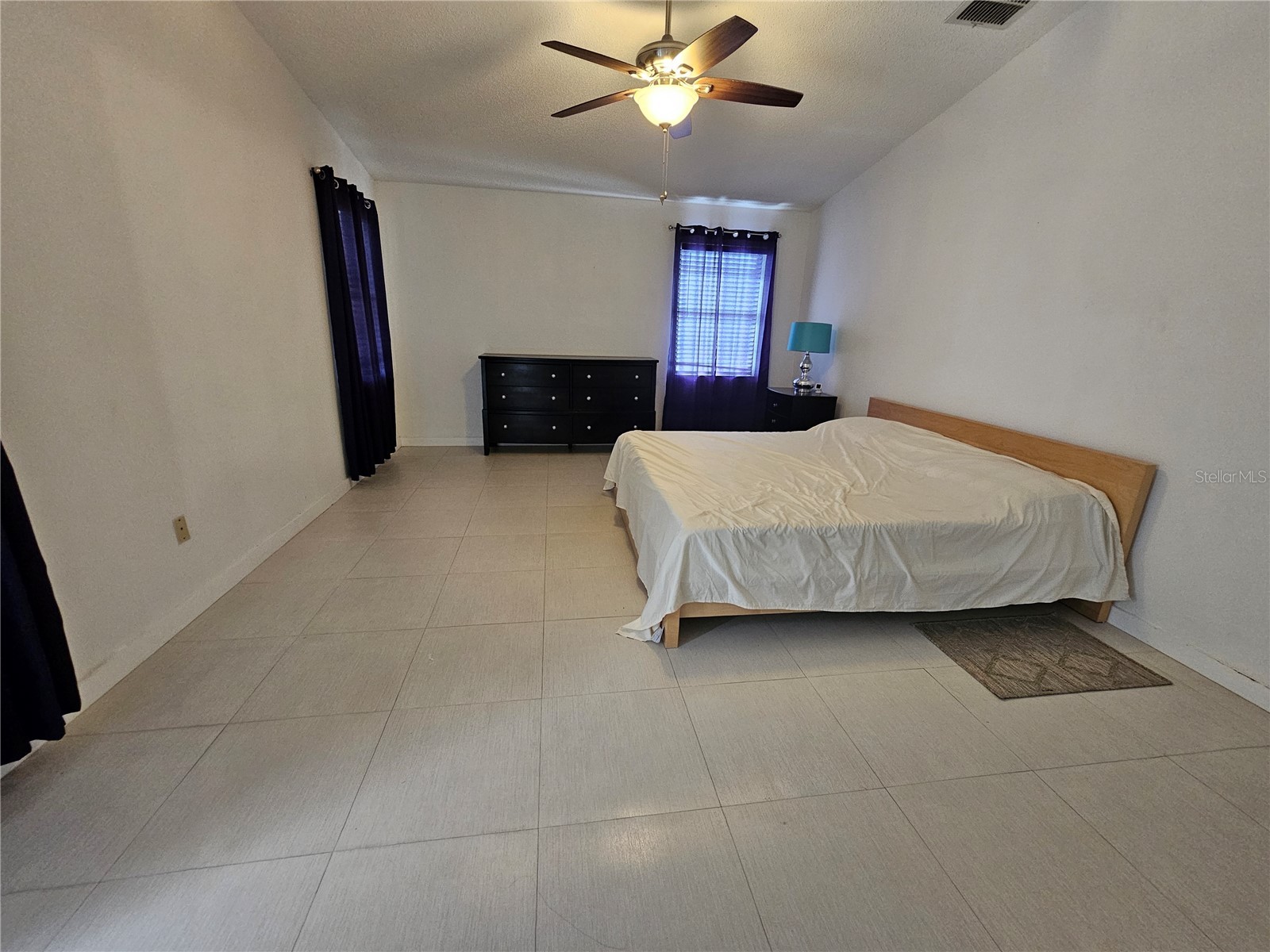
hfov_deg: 106.2
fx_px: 477
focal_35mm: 13
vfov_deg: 89.9
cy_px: 476
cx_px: 635
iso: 320
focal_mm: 2.2
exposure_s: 1/40
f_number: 2.2
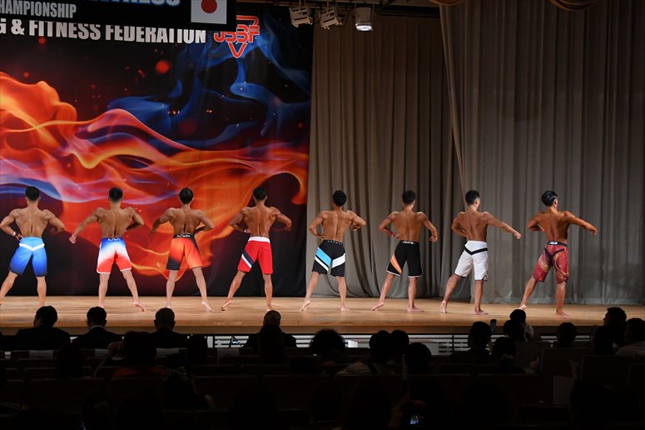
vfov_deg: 16.2
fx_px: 1504
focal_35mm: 84
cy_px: 215
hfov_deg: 24.2
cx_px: 322
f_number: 5.6
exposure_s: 1/400
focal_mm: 56
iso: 3200
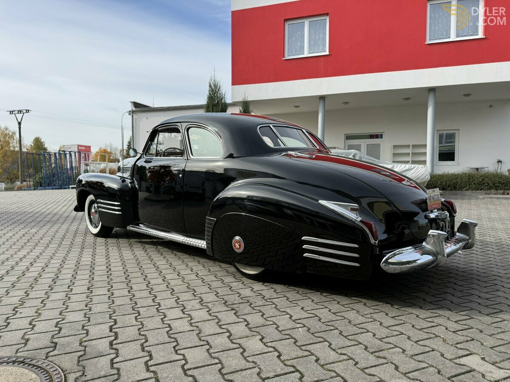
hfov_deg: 71.6
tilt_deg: -1.9
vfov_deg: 56.8
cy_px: 191
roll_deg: +0.5
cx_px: 255
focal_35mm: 24
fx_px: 354
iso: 80
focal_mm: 6.76
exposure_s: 1/2525
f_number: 1.78
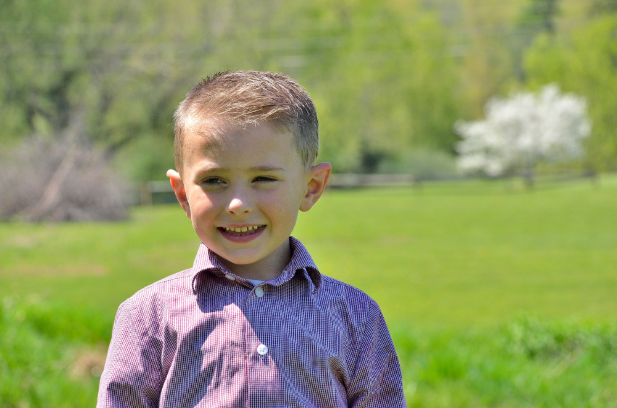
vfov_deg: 6.8
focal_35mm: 202
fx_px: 3463
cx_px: 308
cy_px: 204
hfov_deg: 10.2
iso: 500
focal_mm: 135
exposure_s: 1/1000
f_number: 8
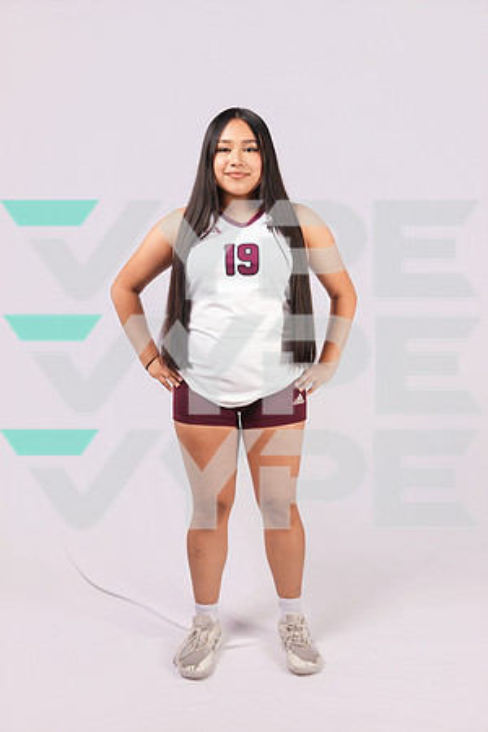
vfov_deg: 54.4
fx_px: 712
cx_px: 244
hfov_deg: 37.9
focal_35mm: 35
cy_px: 366
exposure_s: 1/125
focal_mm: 35
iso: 160
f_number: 5.6
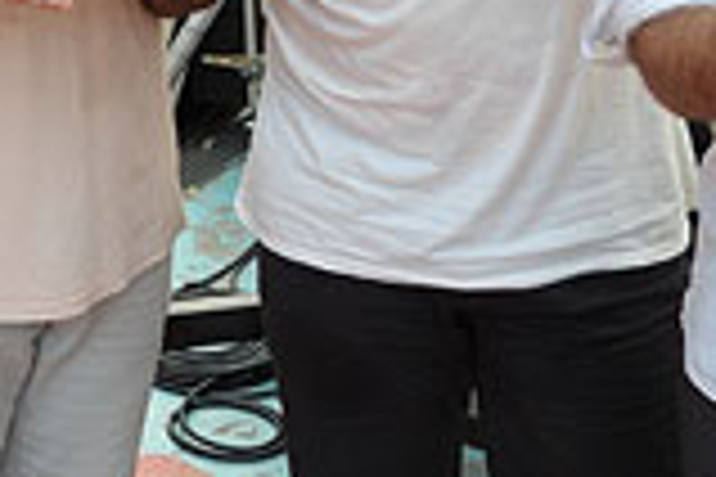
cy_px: -155
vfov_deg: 17.6
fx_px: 1432
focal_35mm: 72
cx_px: 207
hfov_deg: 27.8
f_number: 2.8
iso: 100
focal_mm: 4.3
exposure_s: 1/50
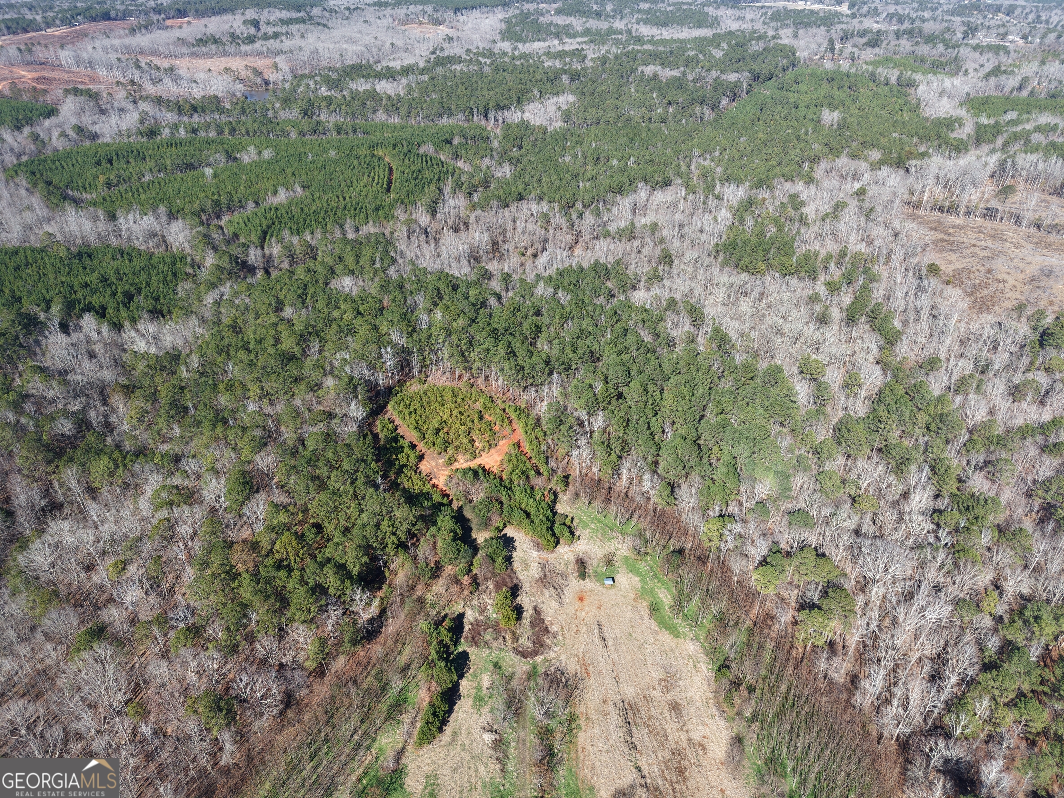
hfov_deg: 71.6
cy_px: 399
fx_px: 738
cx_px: 532
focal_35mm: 24
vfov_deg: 56.8
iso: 100
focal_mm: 8.67
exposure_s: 1/1600
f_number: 1.8
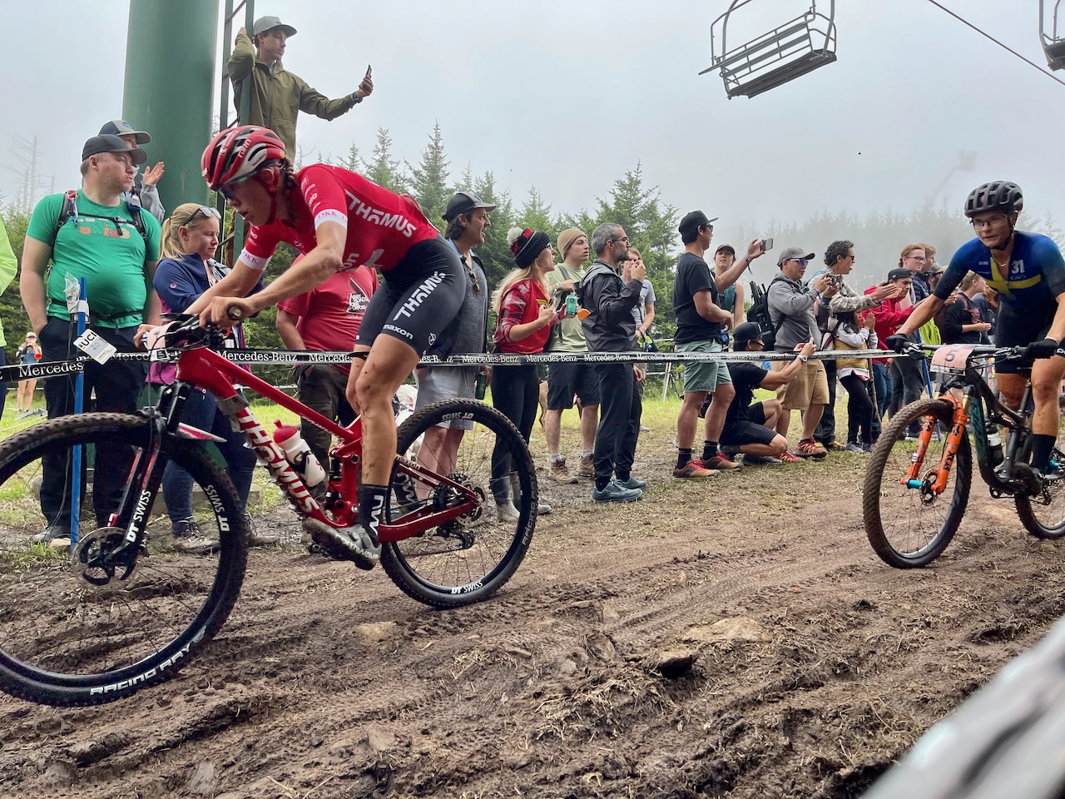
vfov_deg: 53.1
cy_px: 400
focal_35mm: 26
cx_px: 532
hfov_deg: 67.3
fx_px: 800
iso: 32
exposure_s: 1/350
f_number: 1.6
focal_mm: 5.1
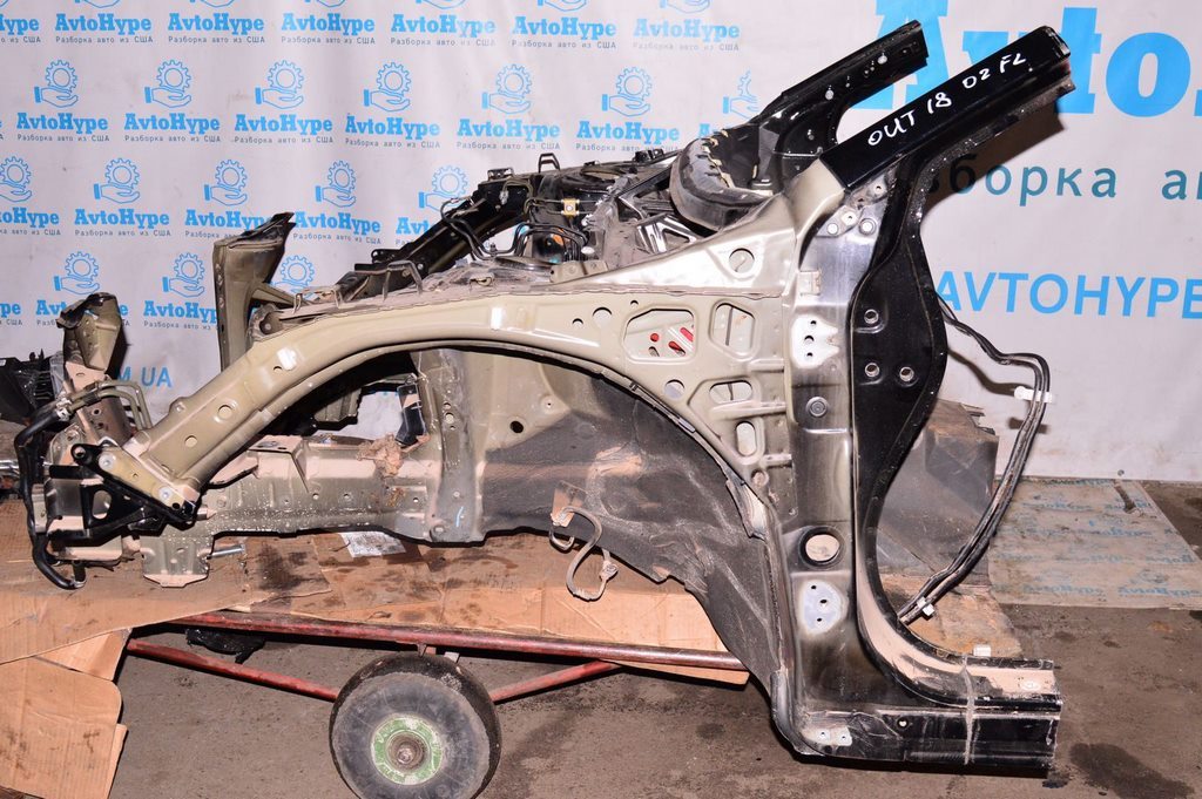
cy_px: 400
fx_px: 1401
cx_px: 601
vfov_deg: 31.8
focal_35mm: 42
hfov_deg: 46.4
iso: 1600
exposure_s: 1/200
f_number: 8
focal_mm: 28
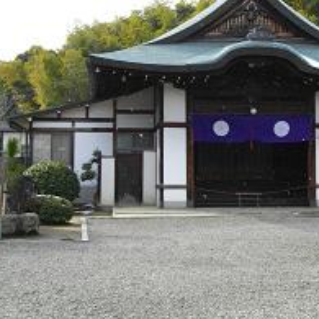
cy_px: 105
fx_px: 917
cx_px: 279
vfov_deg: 19.7
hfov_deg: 19.4
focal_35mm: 88
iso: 100
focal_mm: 8.8
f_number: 3.6
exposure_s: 1/250
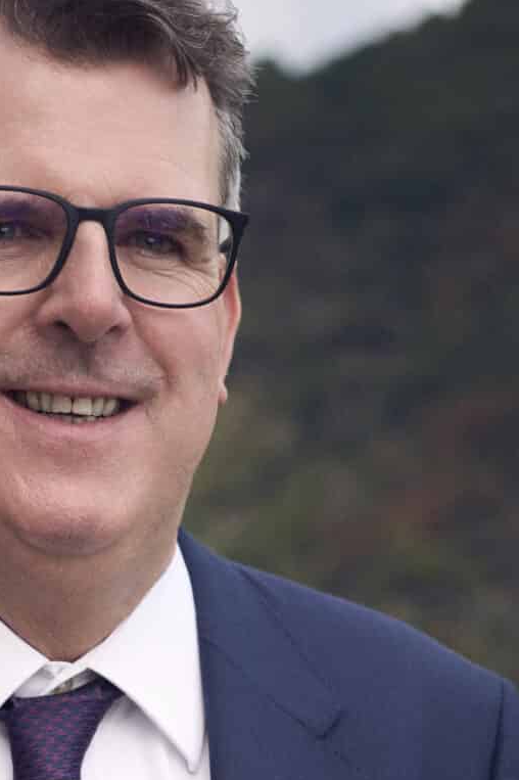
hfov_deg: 9.7
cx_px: 19
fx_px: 3052
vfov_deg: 13.9
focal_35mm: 141
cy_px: 1046
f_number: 2.8
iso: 160
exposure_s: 1/1000
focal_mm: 42
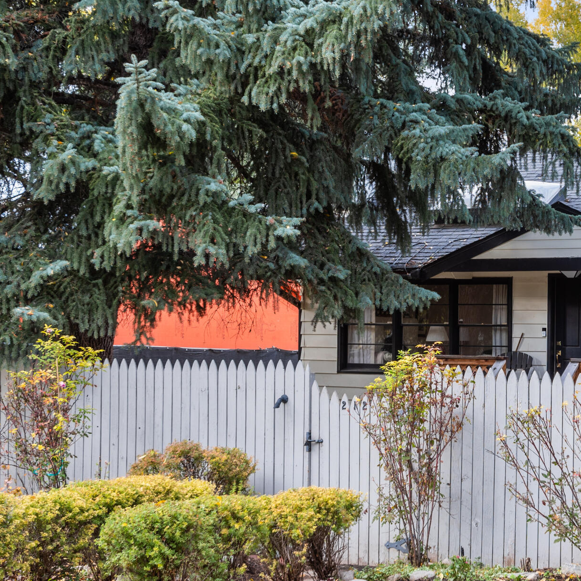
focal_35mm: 73
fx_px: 1386
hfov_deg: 23.1
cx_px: 509
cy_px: 193
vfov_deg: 23.6
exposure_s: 1/20
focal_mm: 35
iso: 100
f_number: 7.1
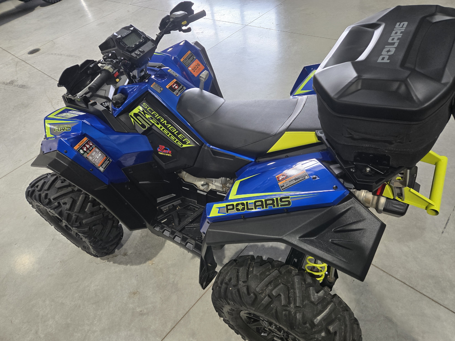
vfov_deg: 58.9
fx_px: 302
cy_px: 170
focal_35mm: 23
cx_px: 228
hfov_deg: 73.9
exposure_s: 1/180
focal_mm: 5.4
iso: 160
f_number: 1.8
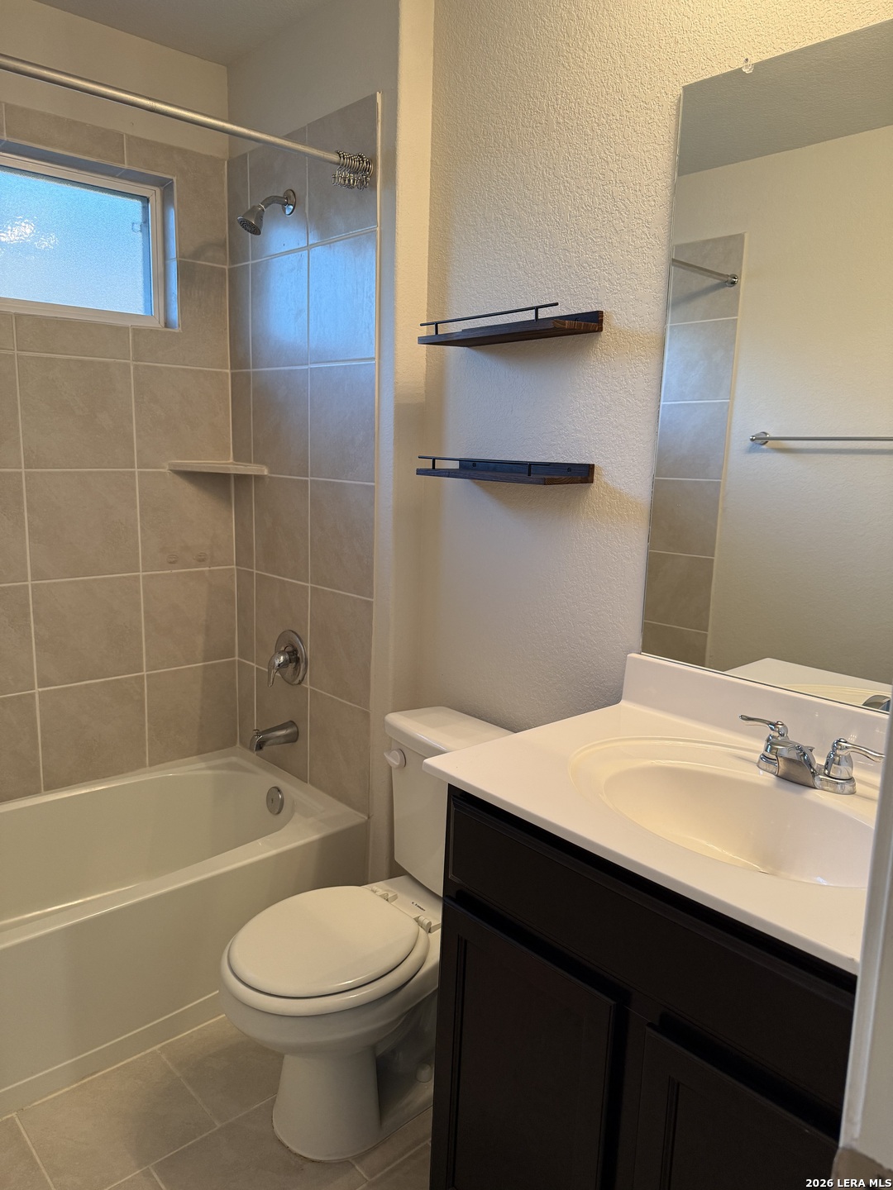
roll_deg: -3.4
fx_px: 826
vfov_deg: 71.6
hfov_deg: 56.8
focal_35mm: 24
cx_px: 446
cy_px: 595
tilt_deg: -8.9
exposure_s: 1/60
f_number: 1.78
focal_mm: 6.76
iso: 200
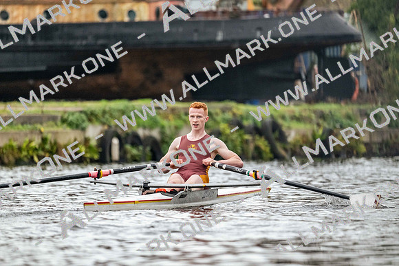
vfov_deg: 3.4
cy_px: 133
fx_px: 4434
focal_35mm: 400
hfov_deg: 5.2
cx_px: 200
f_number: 4.5
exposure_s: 1/2500
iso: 2800
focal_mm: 400
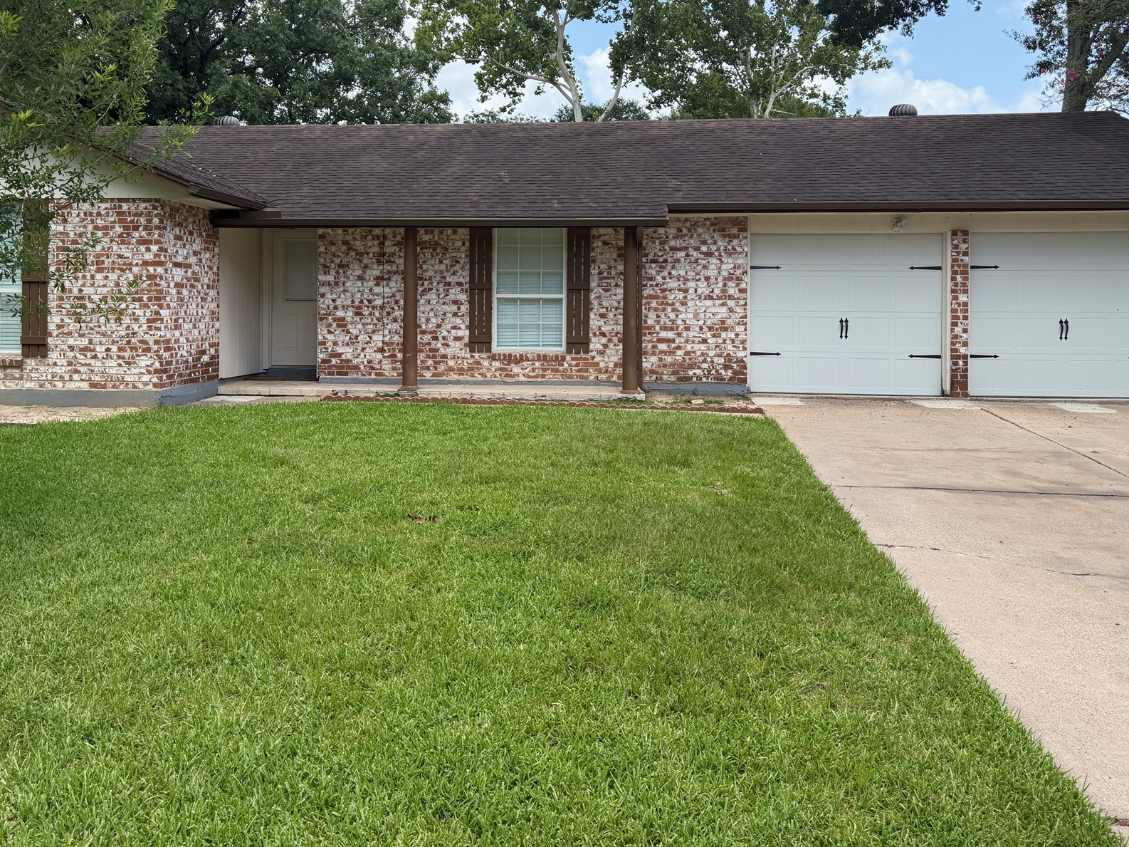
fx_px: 1011
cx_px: 521
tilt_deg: -1.5
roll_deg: -0.3
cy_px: 306
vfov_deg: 45.0
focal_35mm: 31
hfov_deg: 58.3
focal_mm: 6.76
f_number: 1.78
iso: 100
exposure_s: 1/2370
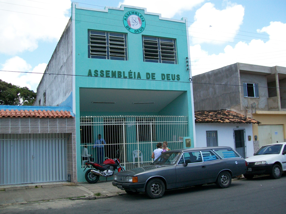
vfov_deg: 39.7
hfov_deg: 51.4
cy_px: 107
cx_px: 143
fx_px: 297
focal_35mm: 36
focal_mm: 6
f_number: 2.7
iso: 64
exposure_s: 1/640
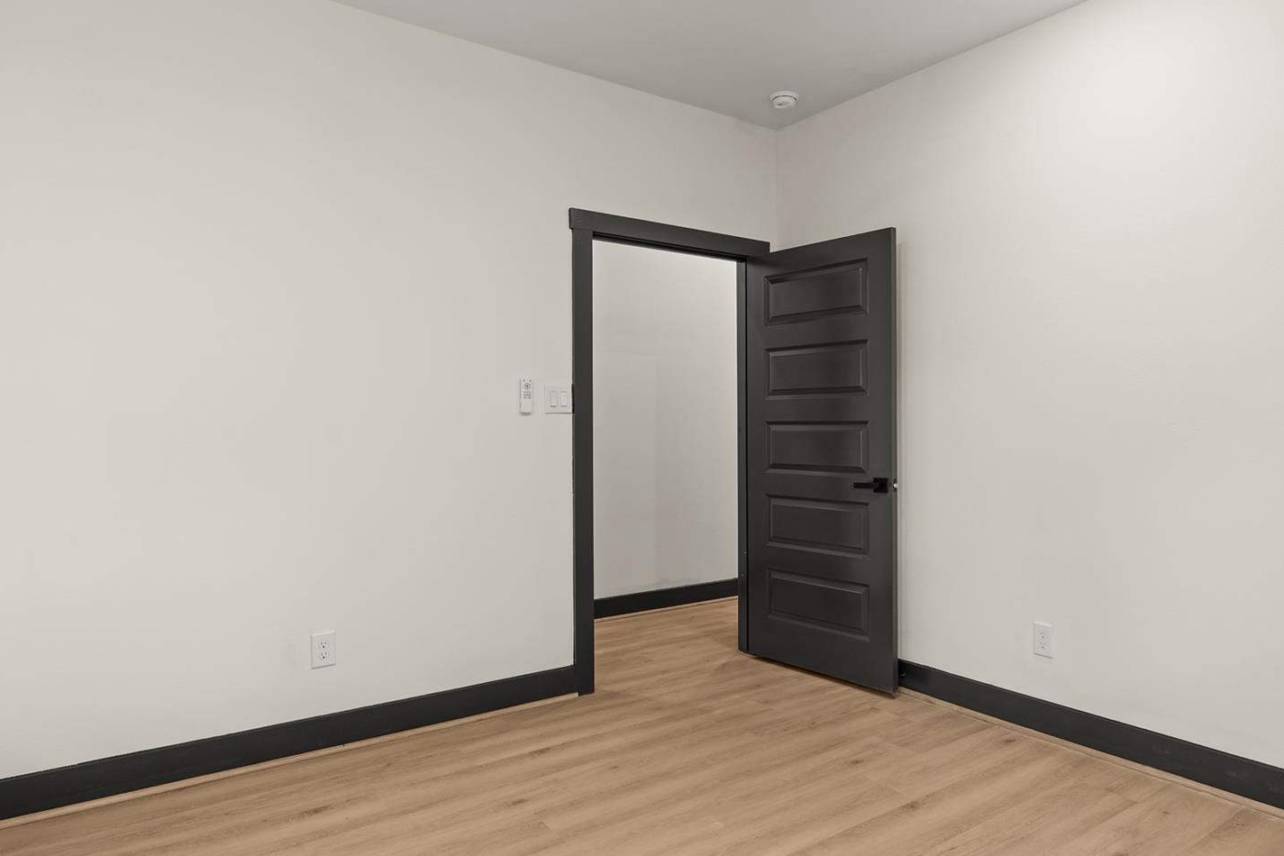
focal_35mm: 23
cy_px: 421
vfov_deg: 55.1
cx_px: 755
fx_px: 820
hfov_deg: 75.4
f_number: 9
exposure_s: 2.5
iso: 200
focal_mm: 16
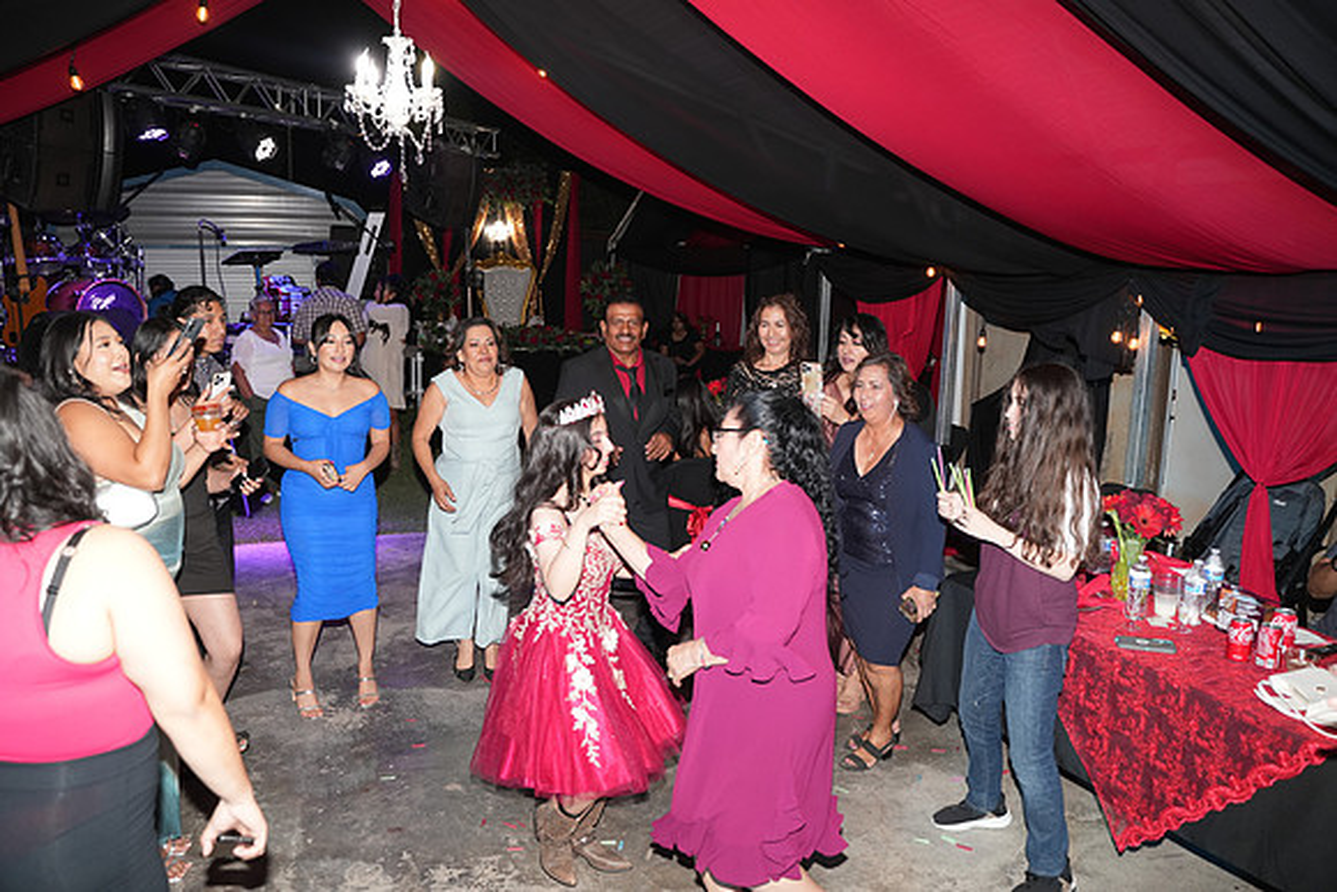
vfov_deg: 46.4
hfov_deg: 65.5
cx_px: 668
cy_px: 446
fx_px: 1040
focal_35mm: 28
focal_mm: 28
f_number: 3.5
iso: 1250
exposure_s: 1/200
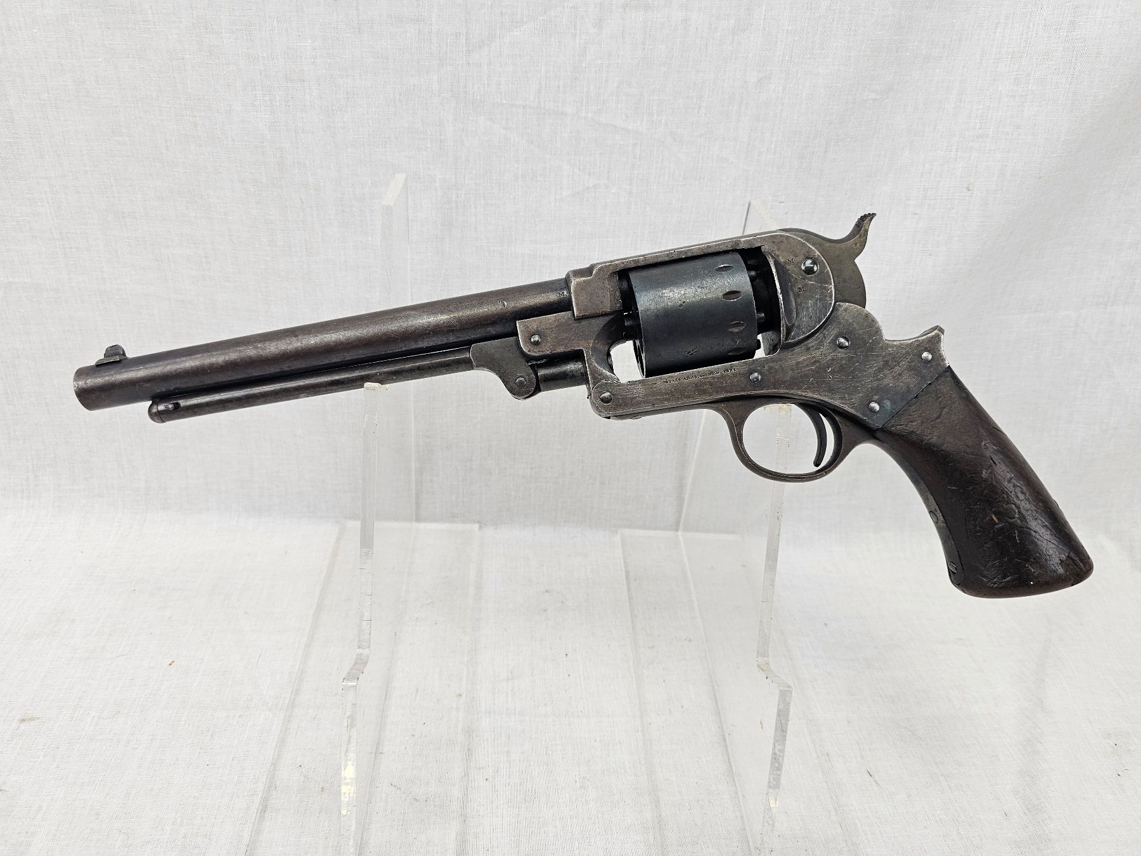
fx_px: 758
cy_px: 428
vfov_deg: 58.9
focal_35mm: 23
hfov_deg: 73.9
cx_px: 570
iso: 50
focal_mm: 6.3
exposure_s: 1/100
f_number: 1.7
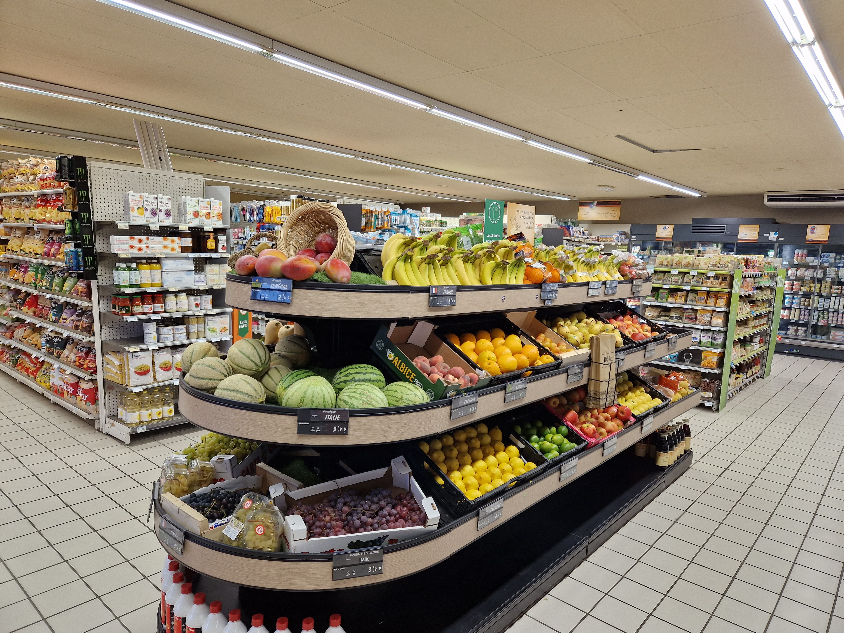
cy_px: 316
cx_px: 422
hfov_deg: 73.9
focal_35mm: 23
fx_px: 561
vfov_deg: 58.9
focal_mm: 5.4
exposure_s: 1/100
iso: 80
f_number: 1.8
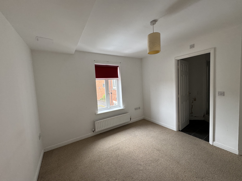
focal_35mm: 14
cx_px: 121
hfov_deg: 102.1
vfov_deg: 85.7
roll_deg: +3.3
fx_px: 98
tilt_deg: -3.9
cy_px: 90
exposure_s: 1/99
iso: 160
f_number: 2.2
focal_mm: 2.22
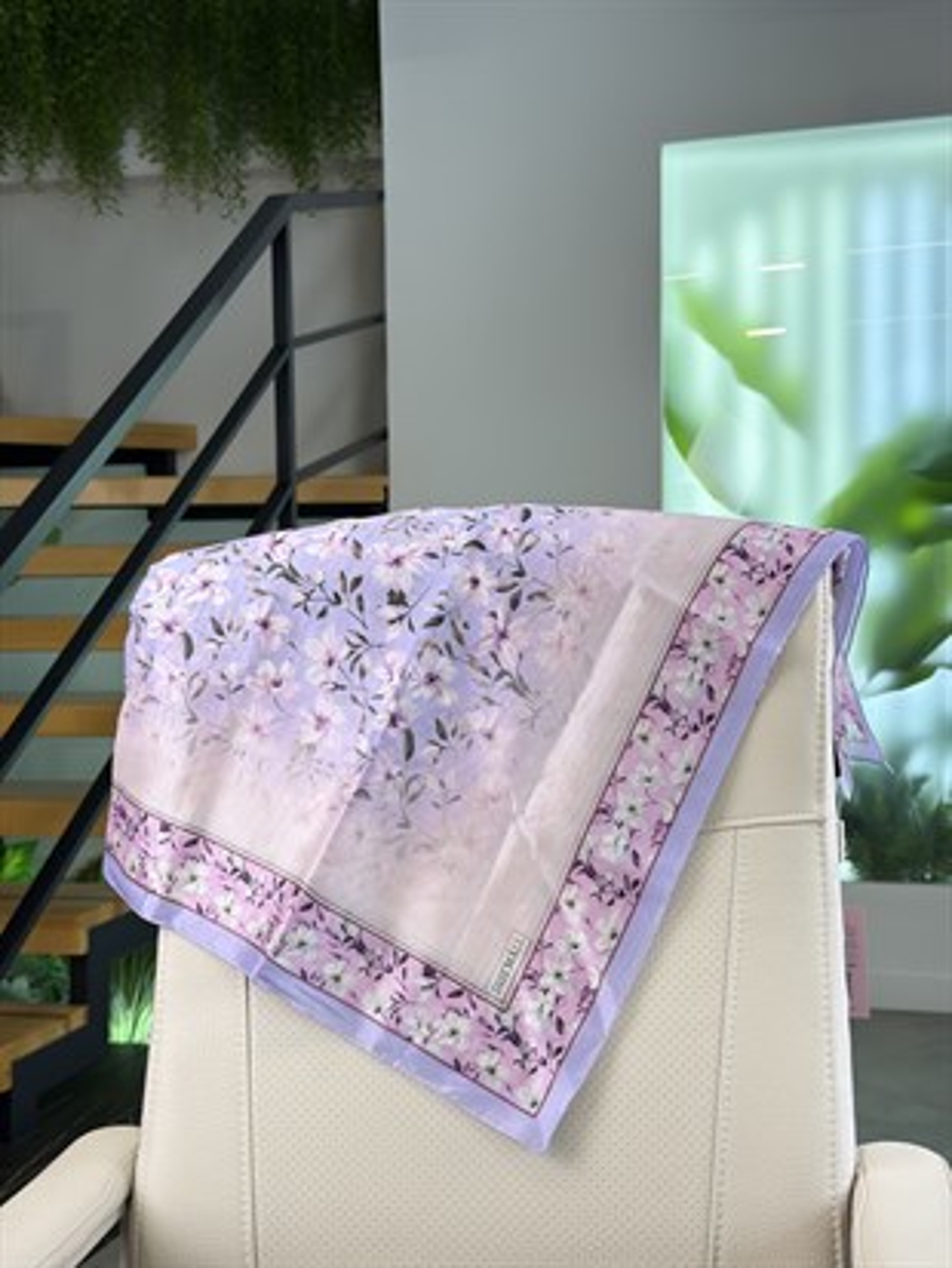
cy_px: 634
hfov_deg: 30.3
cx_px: 476
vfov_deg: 39.6
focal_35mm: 48
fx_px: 1759
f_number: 1.78
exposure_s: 1/177
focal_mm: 6.76
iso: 64
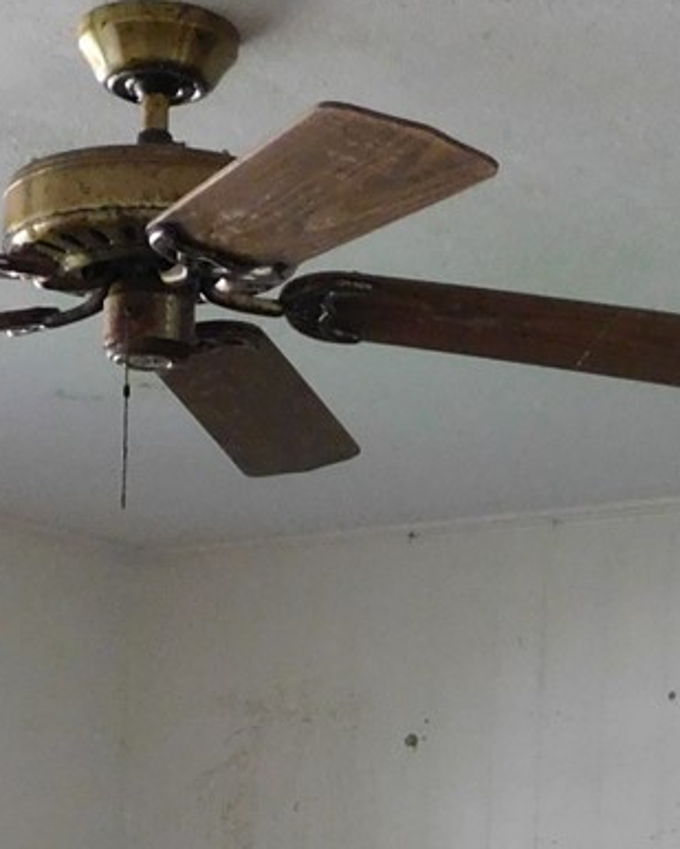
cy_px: 1131
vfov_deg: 18.9
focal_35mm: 93
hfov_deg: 16.5
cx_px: 231
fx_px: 2339
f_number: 3
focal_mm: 4
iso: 400
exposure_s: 1/13
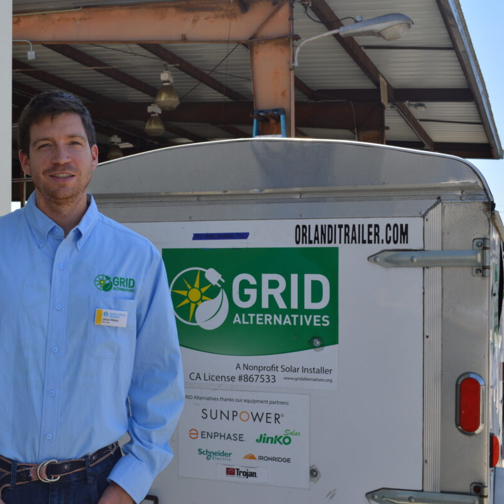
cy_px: 252
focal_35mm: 50
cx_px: 185
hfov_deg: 33.8
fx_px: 824
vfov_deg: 34.0
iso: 100
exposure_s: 1/200
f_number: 7.1
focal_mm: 26
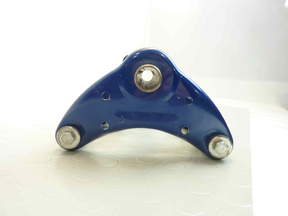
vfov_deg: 54.9
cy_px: 108
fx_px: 208
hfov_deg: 69.4
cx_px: 144
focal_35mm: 25
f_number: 3.3
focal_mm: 4.1
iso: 80
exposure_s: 1/8
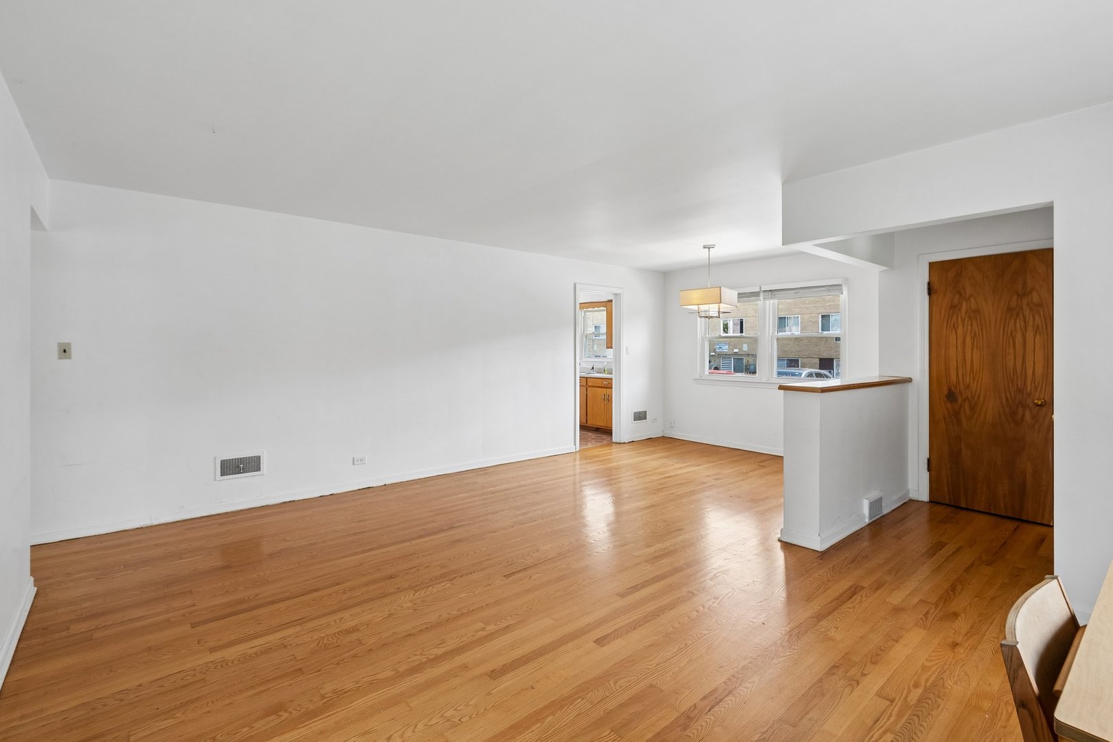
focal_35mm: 16
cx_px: 556
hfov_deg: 96.7
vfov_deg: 73.7
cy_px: 371
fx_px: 495
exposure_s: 1/20
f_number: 13
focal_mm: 16
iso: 400
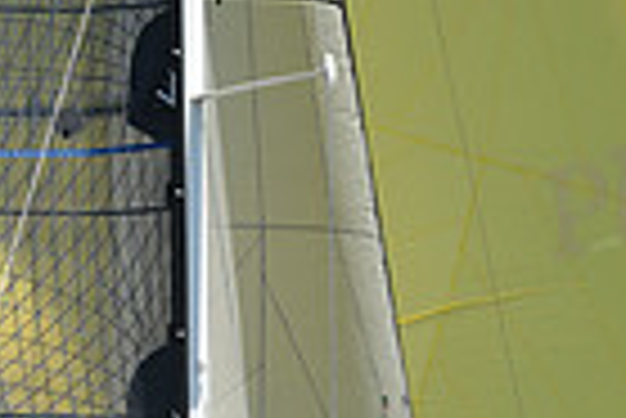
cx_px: 315
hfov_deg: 7.0
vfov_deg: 4.7
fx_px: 5083
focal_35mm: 292
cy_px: 438
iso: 250
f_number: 7.1
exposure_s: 1/1250
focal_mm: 70
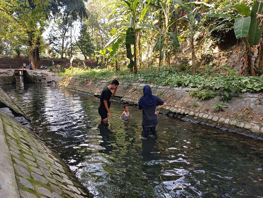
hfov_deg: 69.4
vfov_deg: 54.9
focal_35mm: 25
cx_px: 132
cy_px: 99
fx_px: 190
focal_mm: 4.65
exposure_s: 1/100
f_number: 1.8
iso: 64
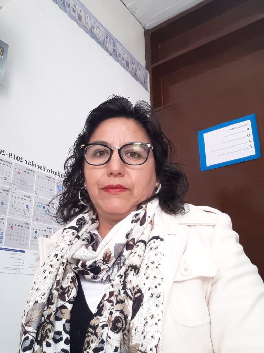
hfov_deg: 45.4
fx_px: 315
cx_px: 132
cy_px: 176
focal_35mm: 31
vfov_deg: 58.4
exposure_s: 1/60
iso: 250
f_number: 2
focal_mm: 2.61
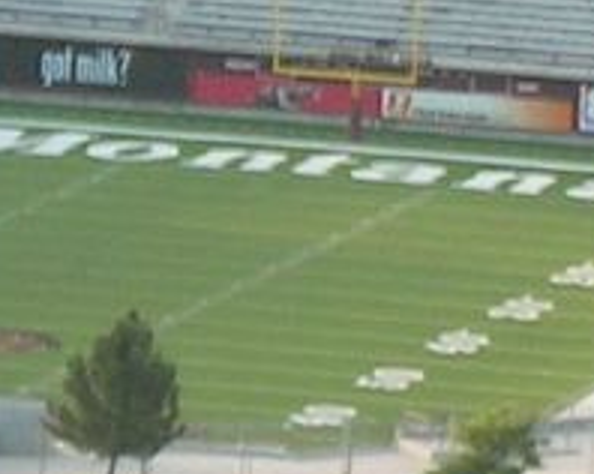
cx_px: 351
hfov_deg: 2.6
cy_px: -81
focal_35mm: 741
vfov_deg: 2.1
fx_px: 13014
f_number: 4.7
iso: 50
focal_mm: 15.7
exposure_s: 1/25.2
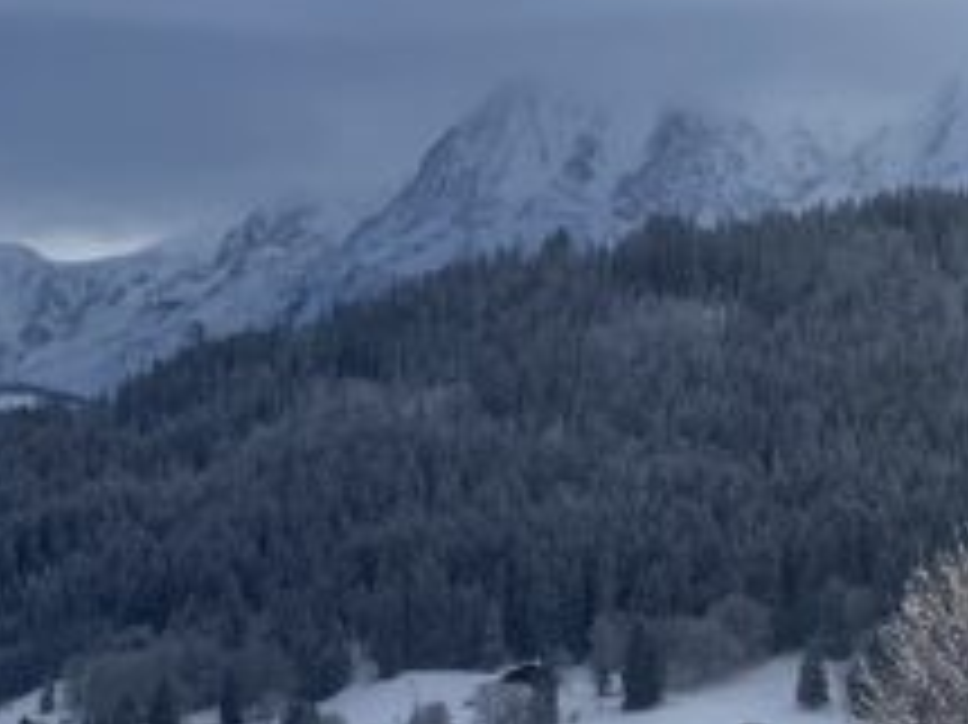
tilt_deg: -7.4
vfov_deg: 11.3
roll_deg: -0.3
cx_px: 234
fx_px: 3466
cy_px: 1169
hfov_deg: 15.8
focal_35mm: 124
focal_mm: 4.25
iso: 32
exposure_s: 1/5025
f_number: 1.8
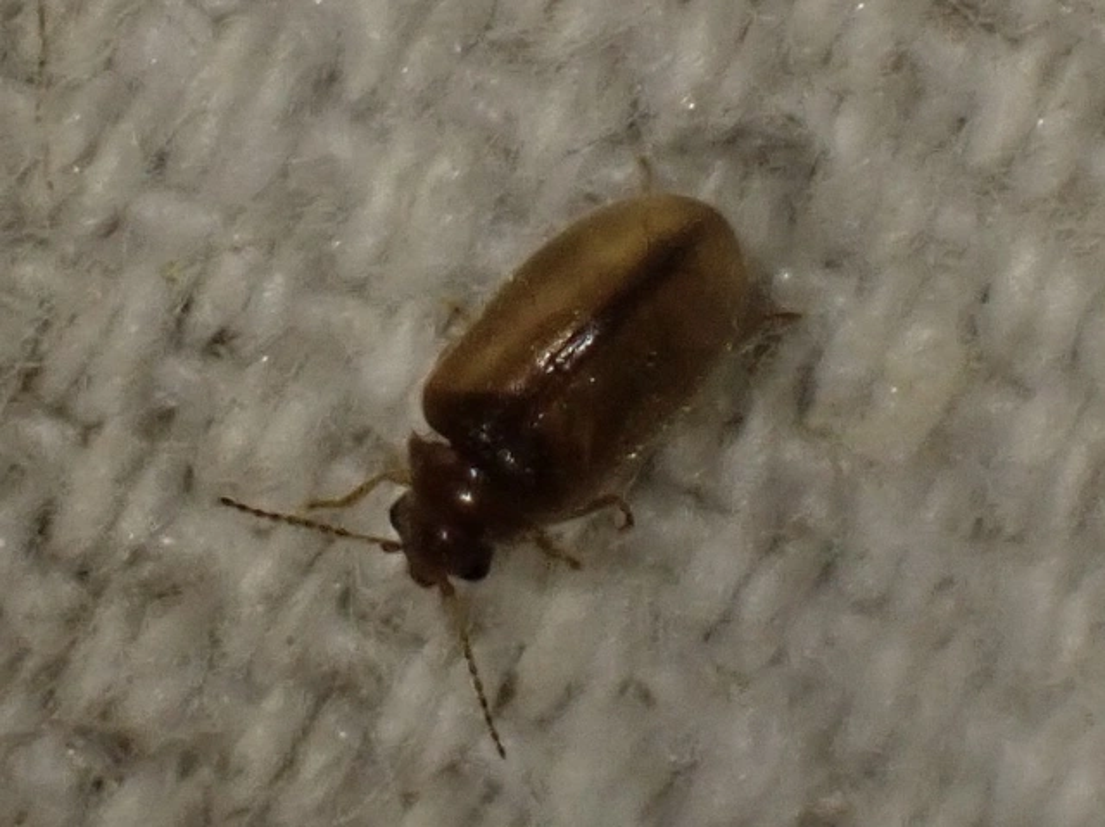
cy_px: 414
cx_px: 552
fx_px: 3190
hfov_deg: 19.7
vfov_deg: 14.8
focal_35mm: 100
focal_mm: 18
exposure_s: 1/400
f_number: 4.9
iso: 500
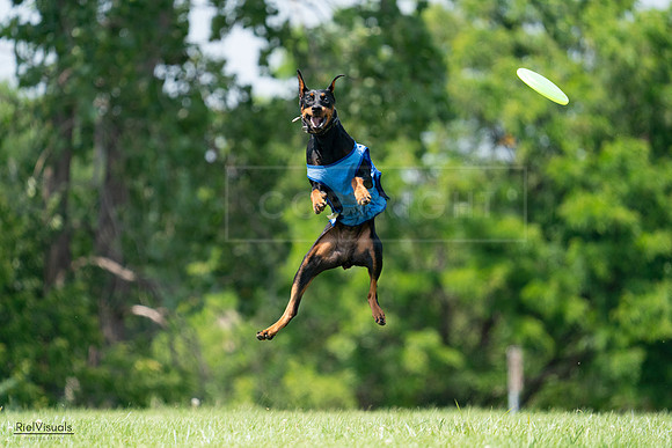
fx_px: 8850
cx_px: 336
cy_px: 224
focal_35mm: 474
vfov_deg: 2.9
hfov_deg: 4.3
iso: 2500
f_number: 6.3
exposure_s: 1/4000
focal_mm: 474
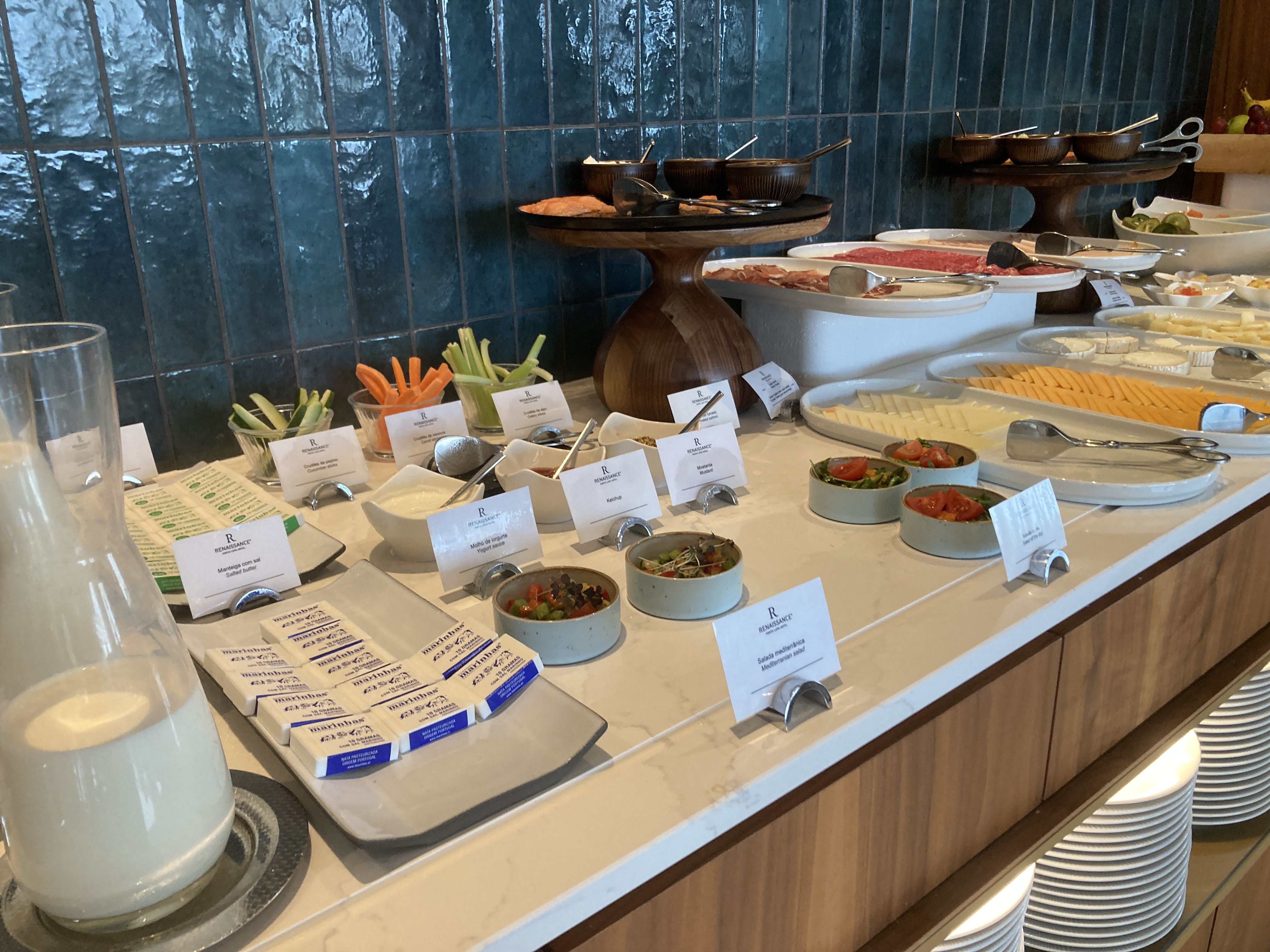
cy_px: 476
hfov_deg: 63.4
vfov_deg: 49.7
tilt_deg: -17.6
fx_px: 1027
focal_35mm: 28
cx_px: 635
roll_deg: +1.3
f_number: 1.8
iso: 160
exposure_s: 1/50
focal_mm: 3.99
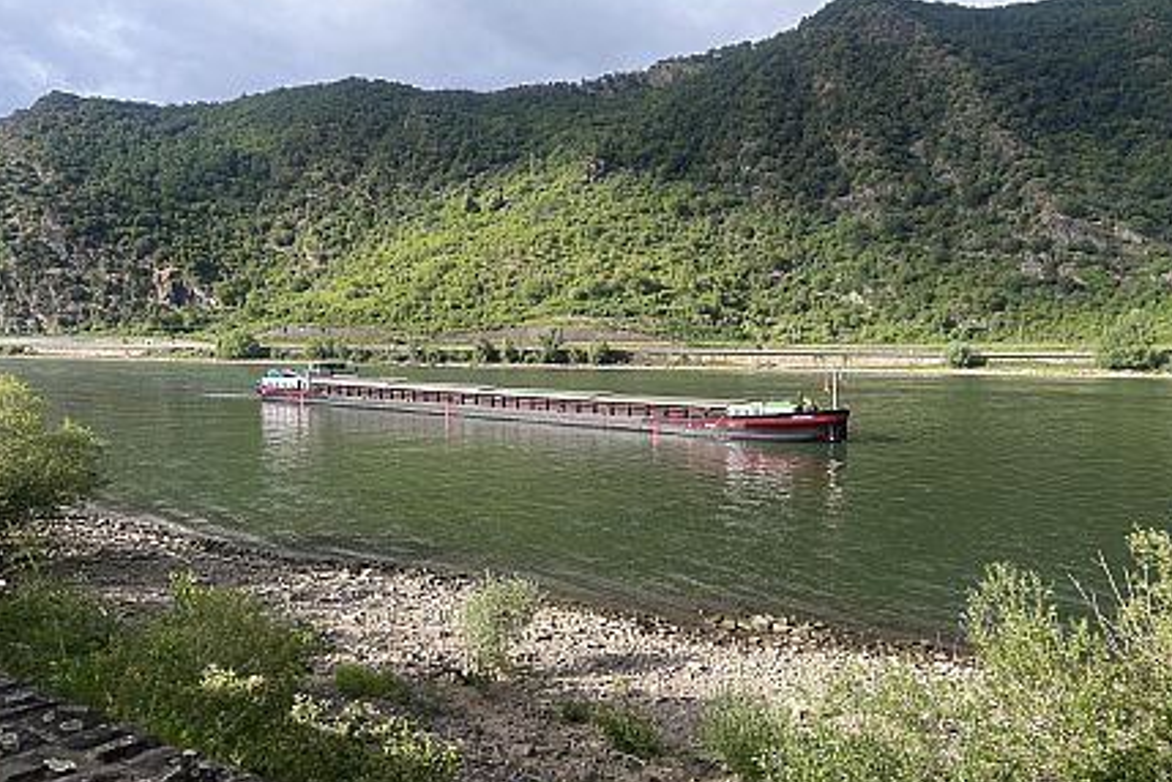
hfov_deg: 65.5
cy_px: 376
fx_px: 911
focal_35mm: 28
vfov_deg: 46.4
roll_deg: +1.1
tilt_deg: -2.7
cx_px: 593
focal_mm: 5.7
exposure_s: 1/1089
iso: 50
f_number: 1.5
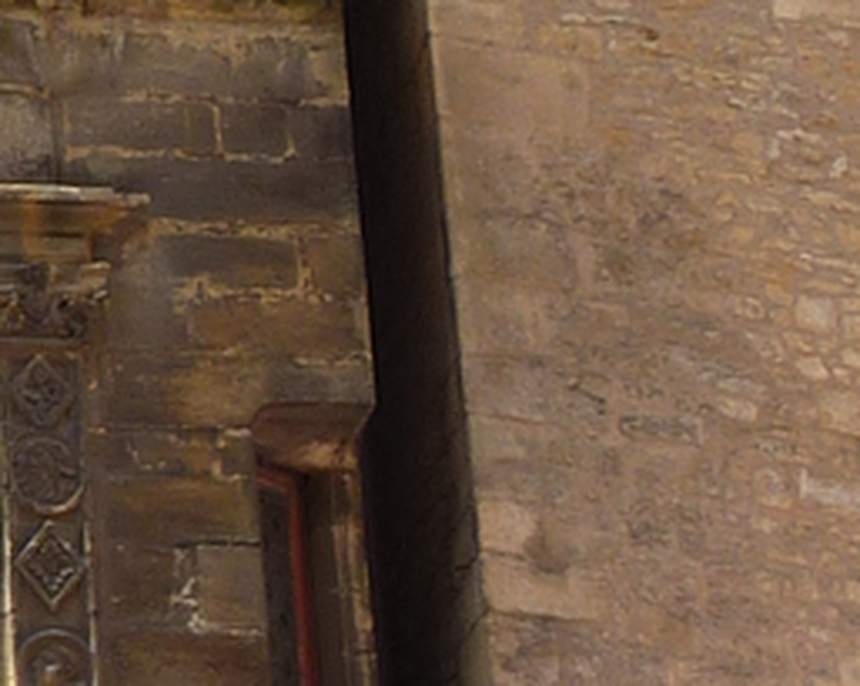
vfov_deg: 10.1
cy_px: 328
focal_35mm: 152
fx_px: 3864
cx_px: -629
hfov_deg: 11.8
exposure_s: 1/250
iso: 80
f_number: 4
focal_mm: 4.1
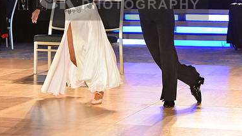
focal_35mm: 132
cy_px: -1
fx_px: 846
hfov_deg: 16.3
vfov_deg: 9.1
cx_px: 121
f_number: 4.5
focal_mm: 82
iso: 2000
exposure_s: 1/250
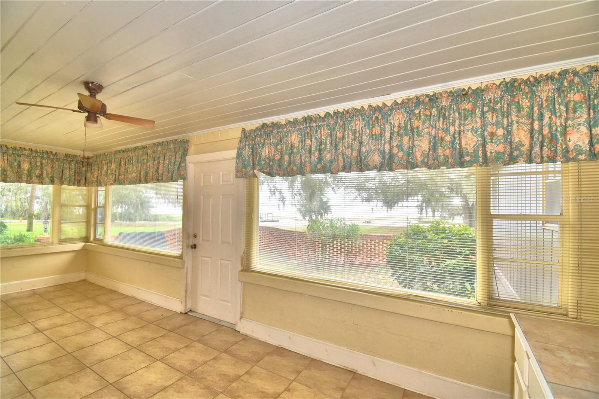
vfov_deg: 77.3
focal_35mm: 15
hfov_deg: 100.4
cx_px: 300
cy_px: 200
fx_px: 250
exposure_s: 1/60
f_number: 4.5
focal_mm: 10
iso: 200
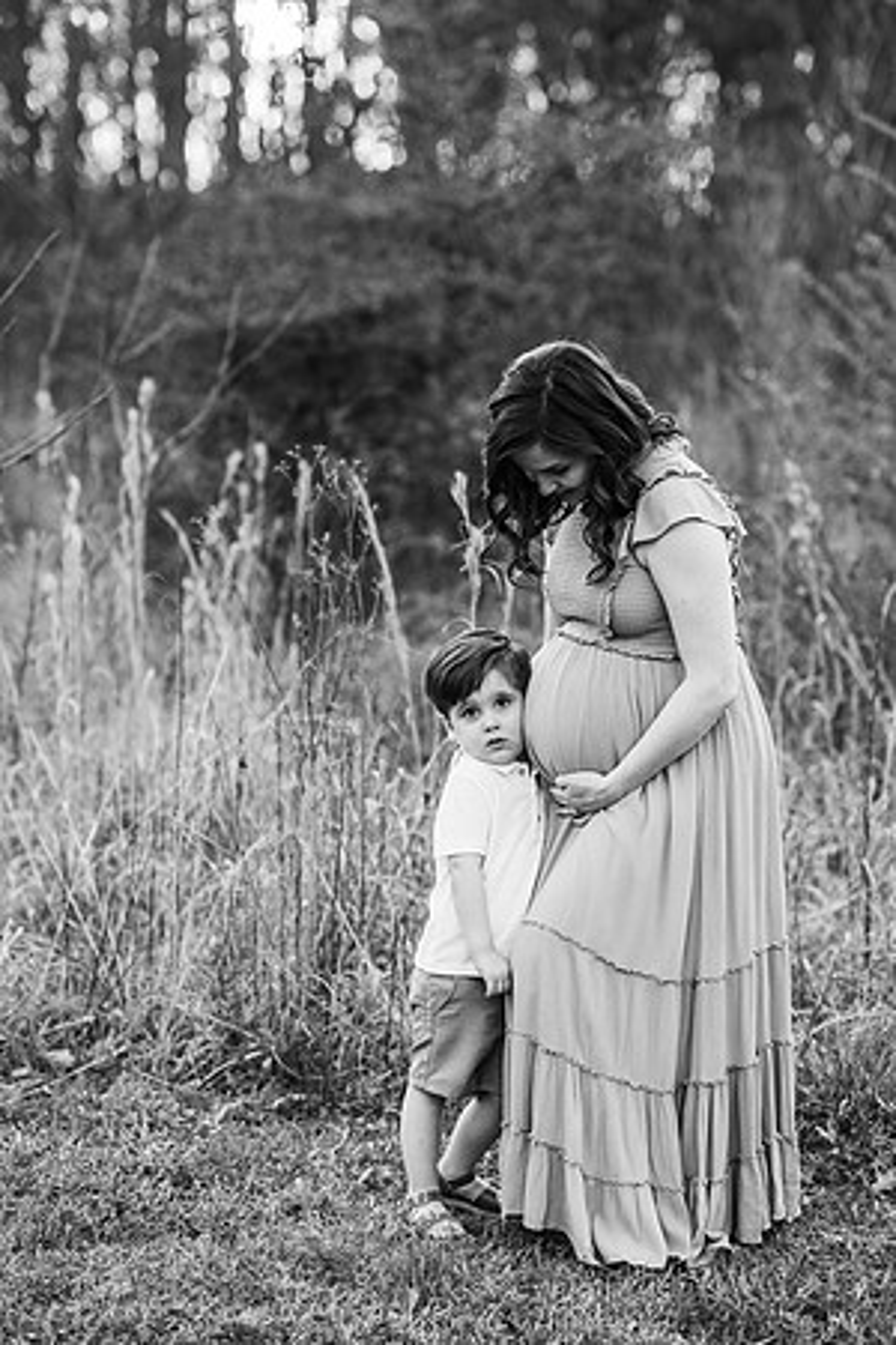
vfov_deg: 23.9
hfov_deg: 16.1
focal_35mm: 85
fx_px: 3173
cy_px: 672
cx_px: 448
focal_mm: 85
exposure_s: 1/400
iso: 200
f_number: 2.5
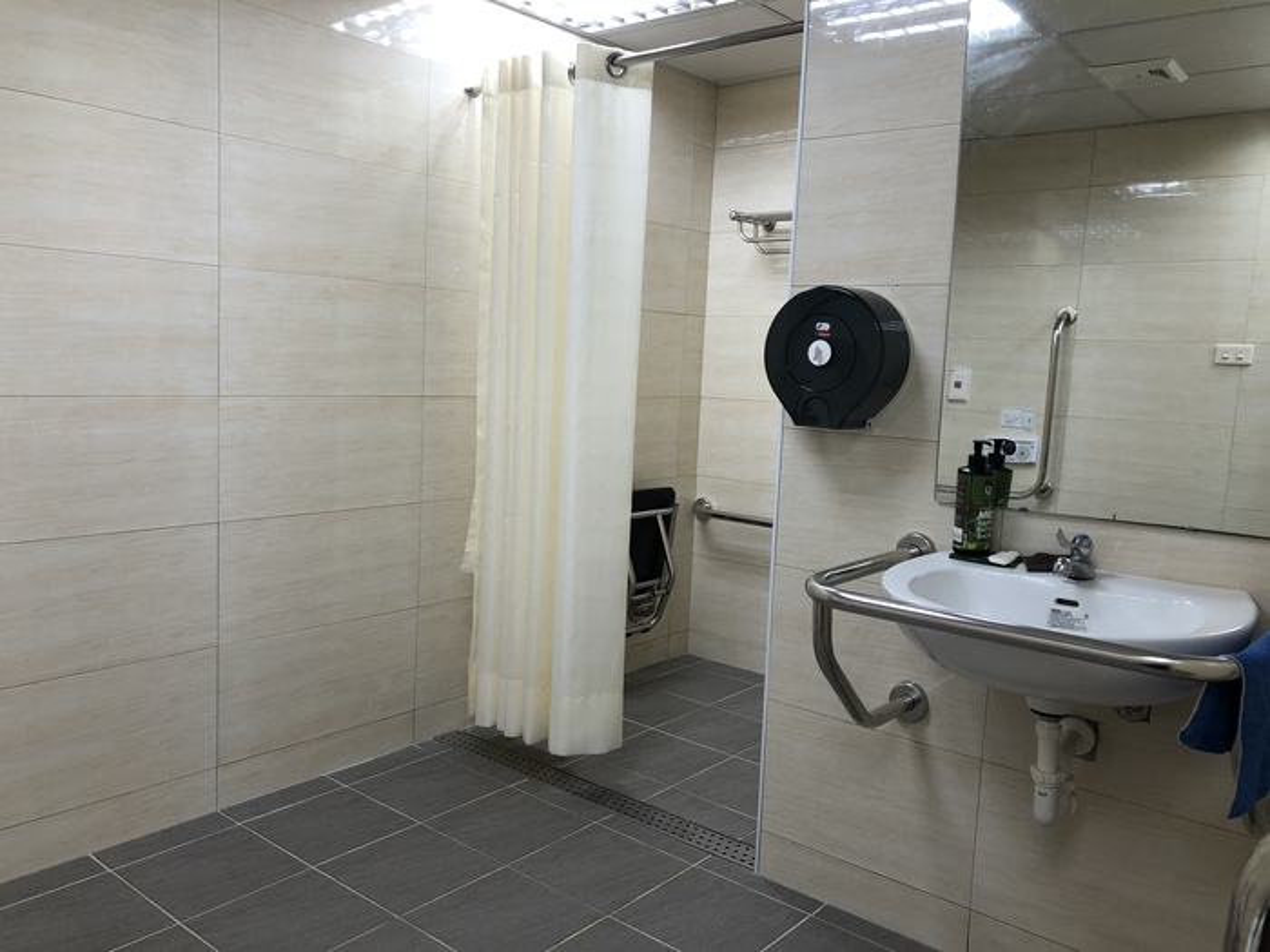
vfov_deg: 49.7
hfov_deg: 63.4
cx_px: 635
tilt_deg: -6.9
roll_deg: -2.6
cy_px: 476
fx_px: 1027
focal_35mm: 28
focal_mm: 3.99
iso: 25
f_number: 1.8
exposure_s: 1/40
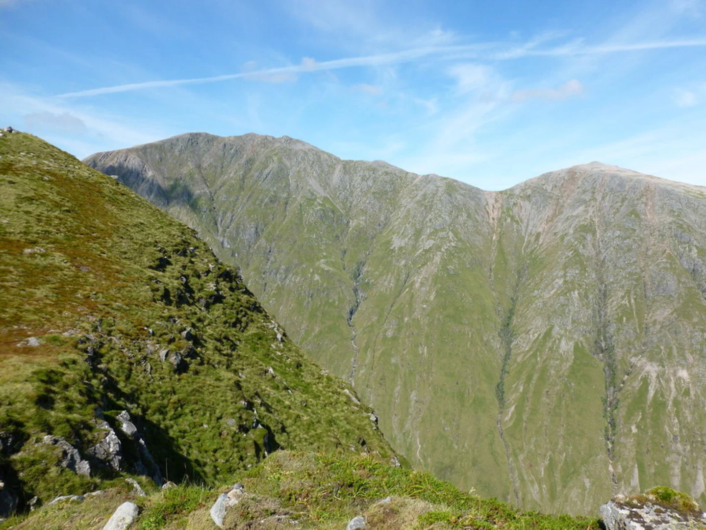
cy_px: 265
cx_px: 353
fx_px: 571
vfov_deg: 49.7
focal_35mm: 28
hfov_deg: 63.4
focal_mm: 5
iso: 100
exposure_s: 1/800
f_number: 3.3
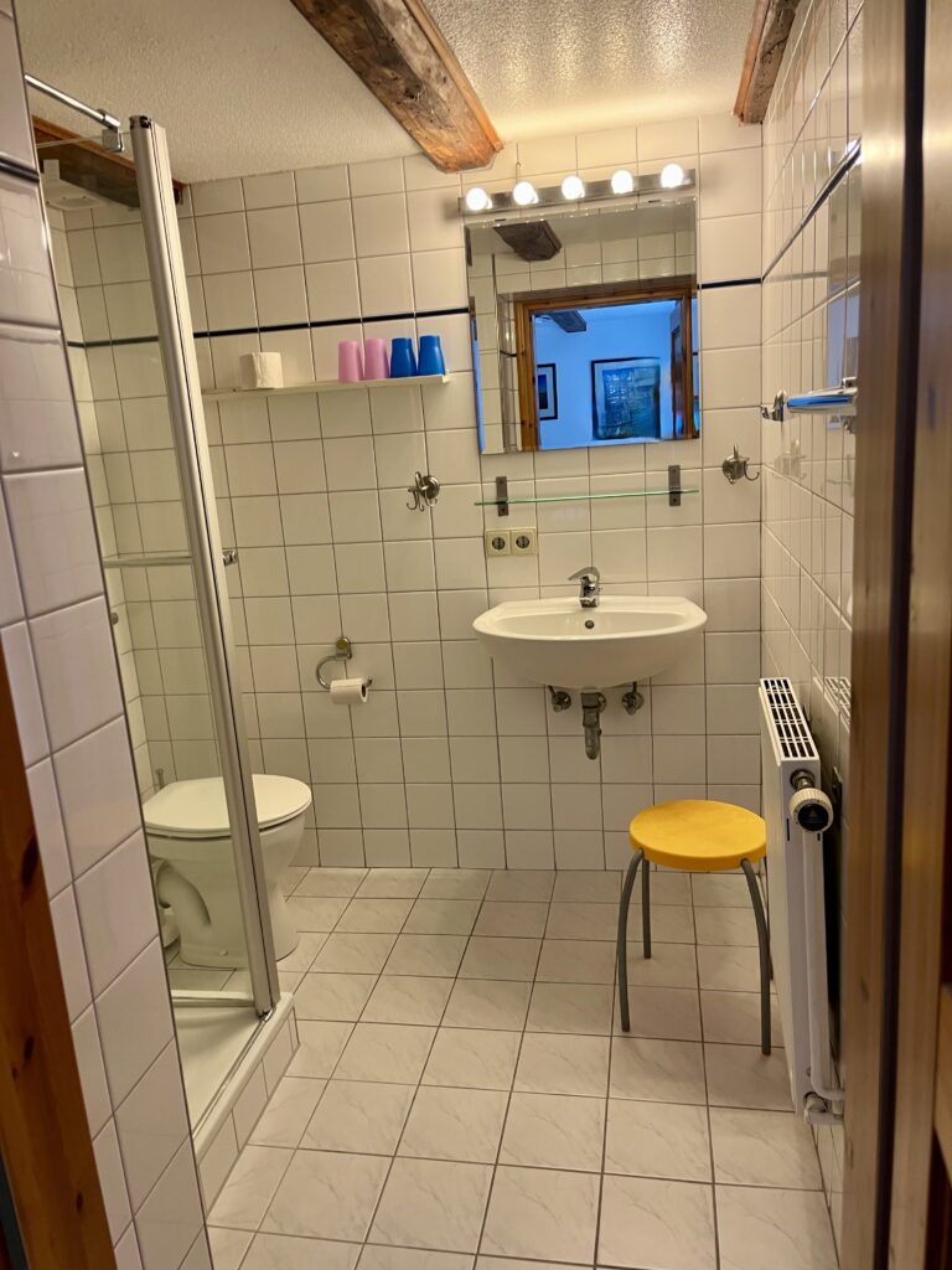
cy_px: 635
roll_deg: +3.8
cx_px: 476
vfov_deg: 67.3
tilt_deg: -11.4
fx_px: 953
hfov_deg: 53.1
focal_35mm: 26
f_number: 1.6
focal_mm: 5.1
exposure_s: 1/50
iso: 100
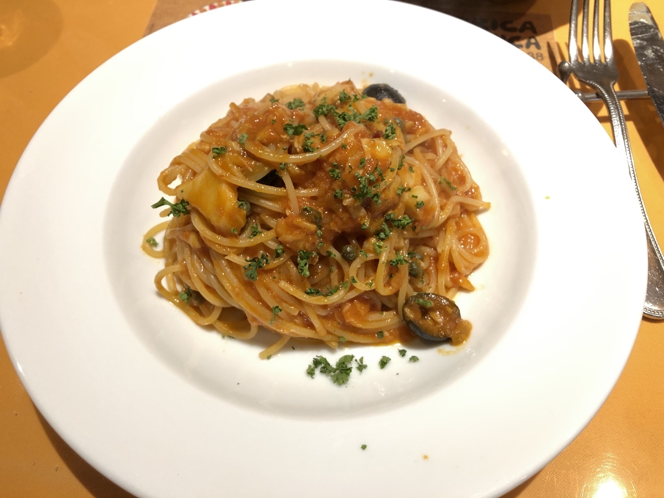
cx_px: 332
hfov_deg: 63.4
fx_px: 537
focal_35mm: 28
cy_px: 249
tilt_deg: -59.0
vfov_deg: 49.7
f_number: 1.8
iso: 50
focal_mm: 4
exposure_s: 1/17
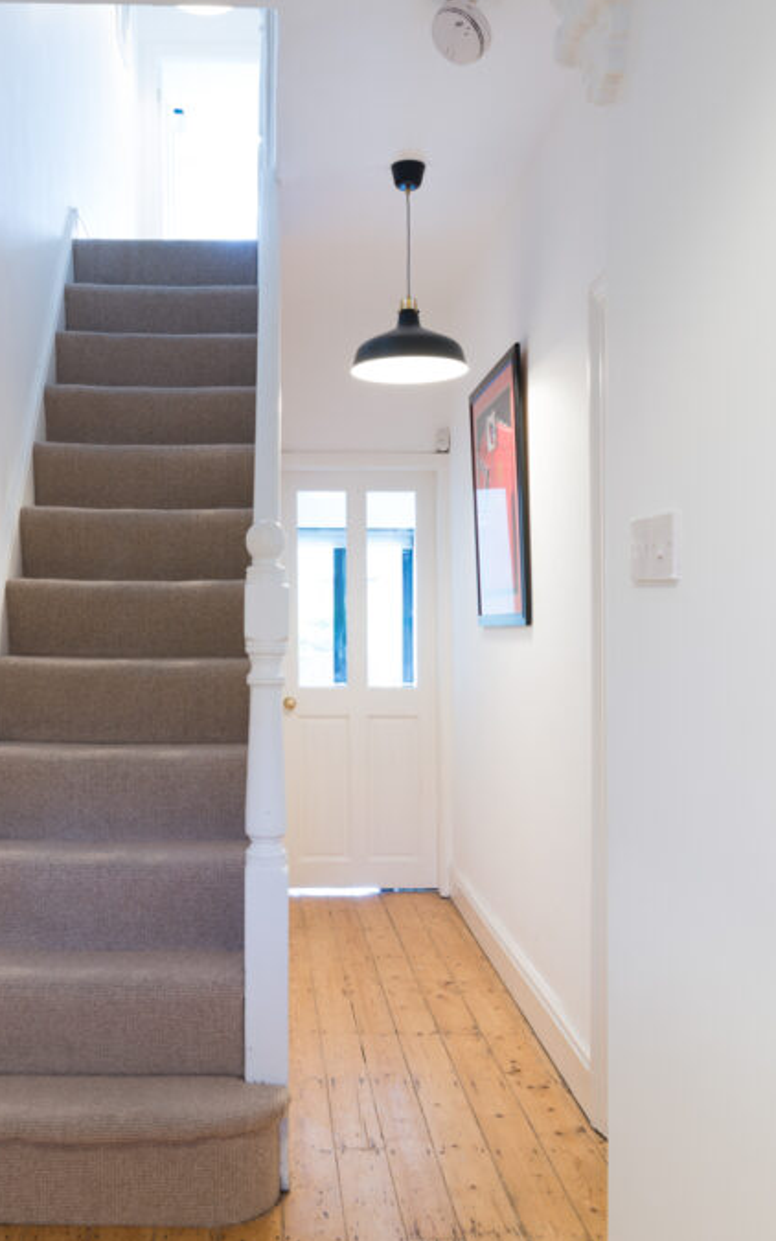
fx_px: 1116
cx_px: 270
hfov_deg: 38.0
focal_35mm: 33
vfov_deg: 58.1
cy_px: 623
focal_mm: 21
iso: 100
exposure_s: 1.6
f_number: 9
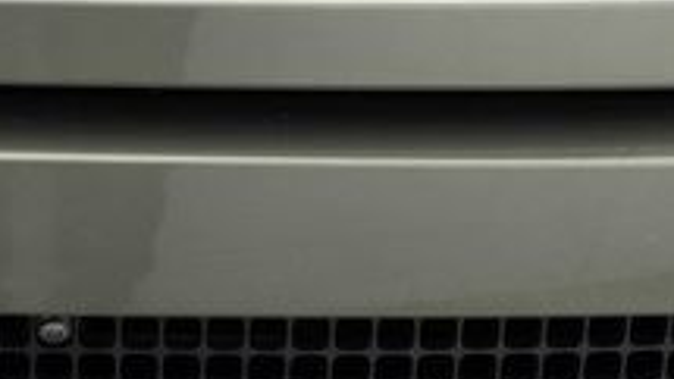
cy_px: 64
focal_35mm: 131
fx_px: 2341
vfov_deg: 9.2
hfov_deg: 16.2
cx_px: 63
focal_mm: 28
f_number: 3.2
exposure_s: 1/40
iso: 320
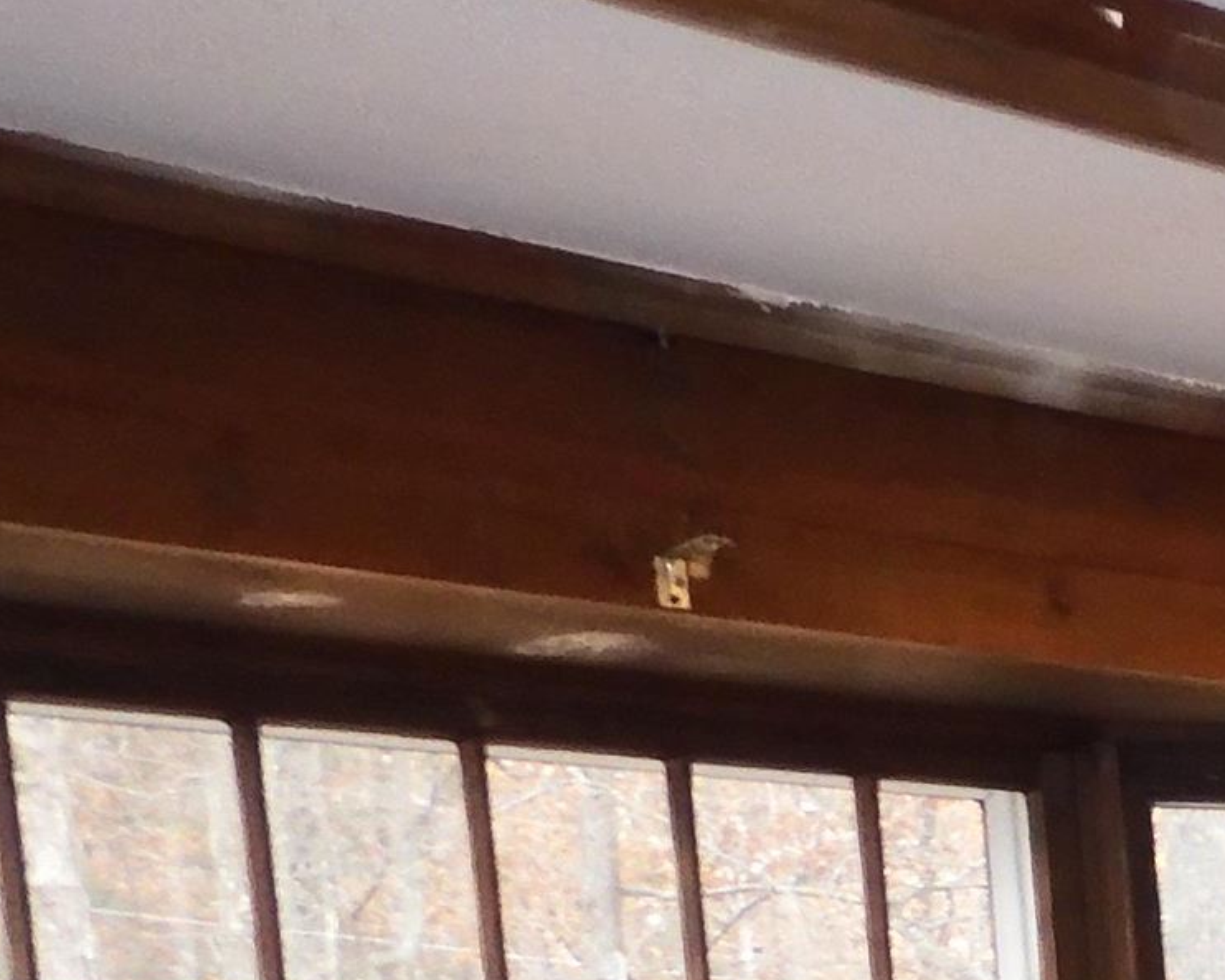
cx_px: 2509
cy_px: 1816
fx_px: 3518
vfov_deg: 13.9
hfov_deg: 15.4
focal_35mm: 97
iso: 500
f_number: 3.4
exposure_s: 1/30
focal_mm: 4.3
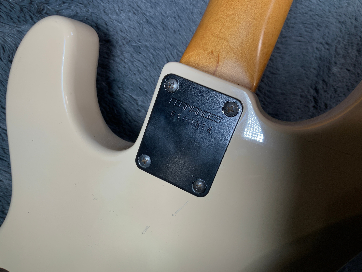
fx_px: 303
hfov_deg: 61.7
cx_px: 181
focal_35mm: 29
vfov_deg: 48.2
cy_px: 136
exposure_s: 1/104
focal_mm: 3
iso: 20
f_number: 1.8
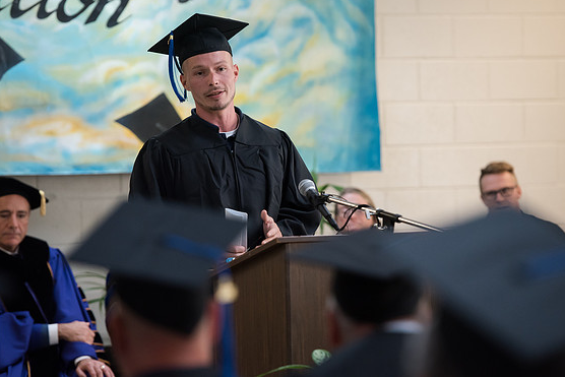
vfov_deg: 8.0
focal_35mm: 172
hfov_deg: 11.9
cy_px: 181
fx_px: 2700
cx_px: 284
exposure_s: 1/200
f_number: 3.5
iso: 3200
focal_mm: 165
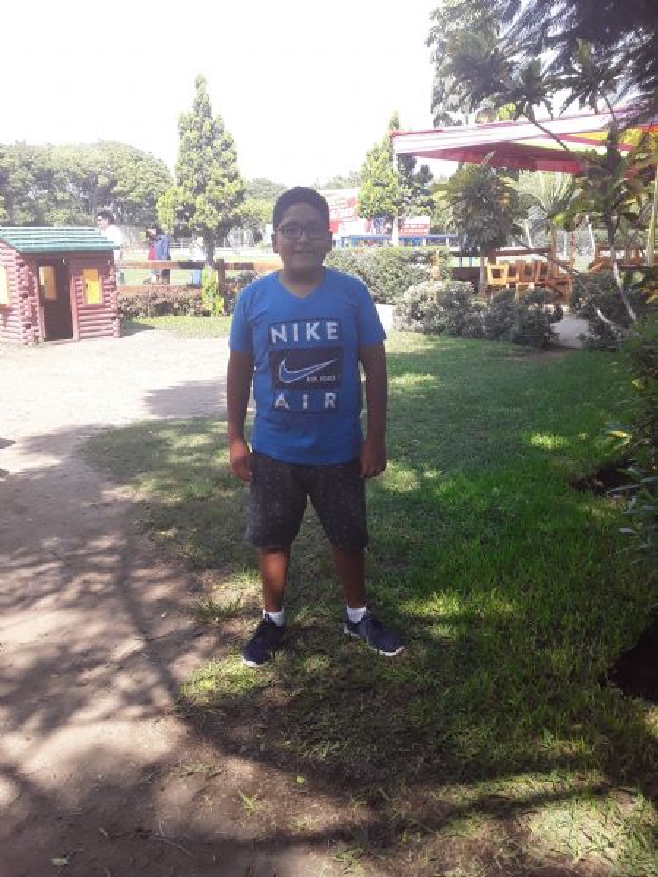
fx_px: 786
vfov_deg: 58.4
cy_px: 438
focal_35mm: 31
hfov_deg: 45.4
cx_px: 329
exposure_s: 1/395
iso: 40
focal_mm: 3.3
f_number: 2.2
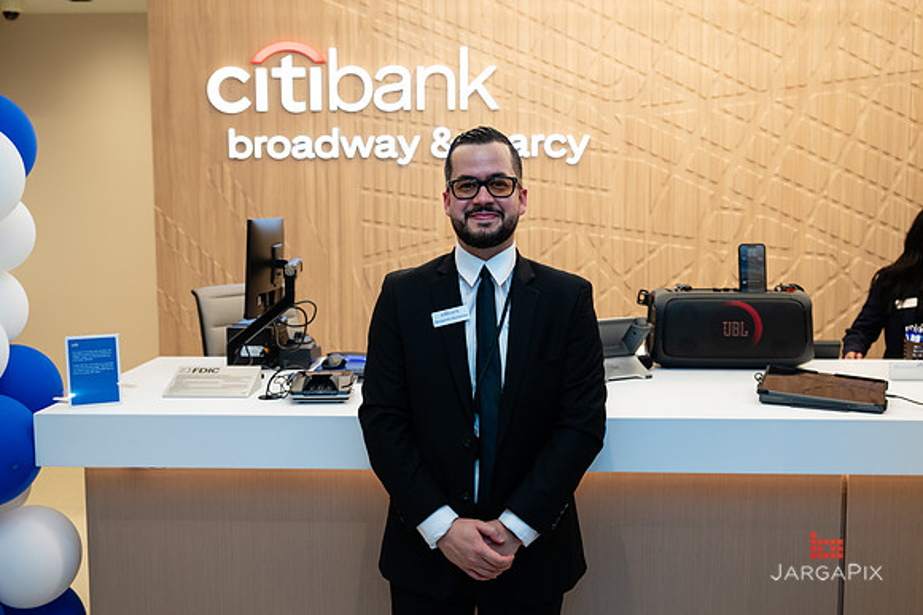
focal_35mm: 39
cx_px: 453
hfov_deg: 49.7
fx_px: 996
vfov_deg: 34.3
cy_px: 302
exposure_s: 1/160
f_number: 4
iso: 400
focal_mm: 38
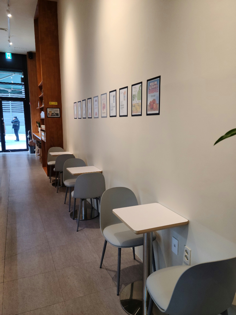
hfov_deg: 49.8
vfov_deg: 63.4
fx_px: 254
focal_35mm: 28
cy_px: 158
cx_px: 118
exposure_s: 1/60.2
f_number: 2
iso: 125
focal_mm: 5.9
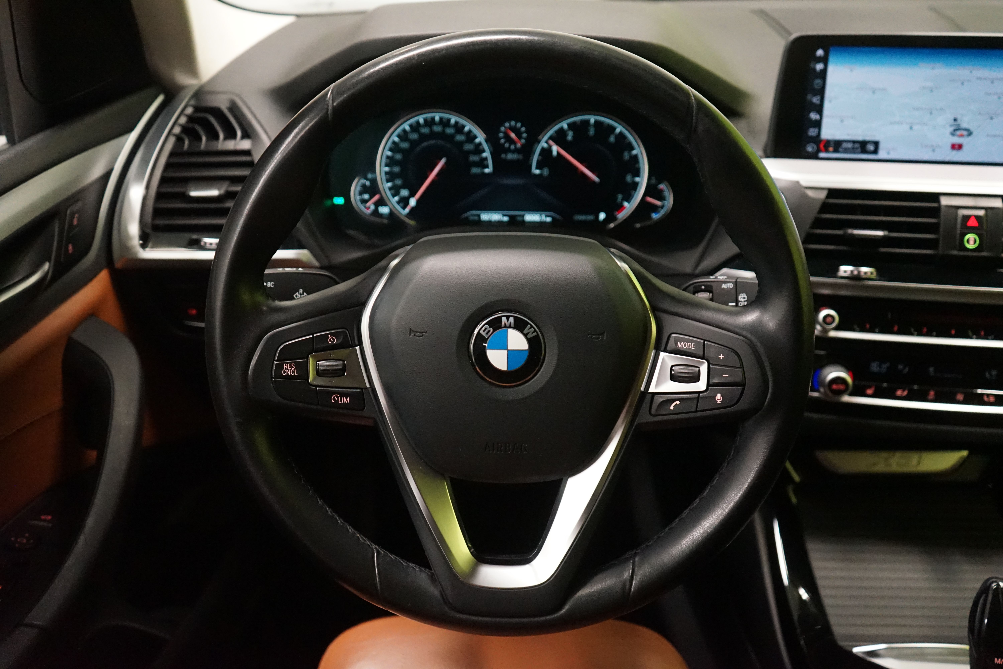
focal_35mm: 31
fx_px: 864
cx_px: 502
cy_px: 334
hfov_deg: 60.3
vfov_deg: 42.3
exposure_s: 1/80
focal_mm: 31
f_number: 4
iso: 6400
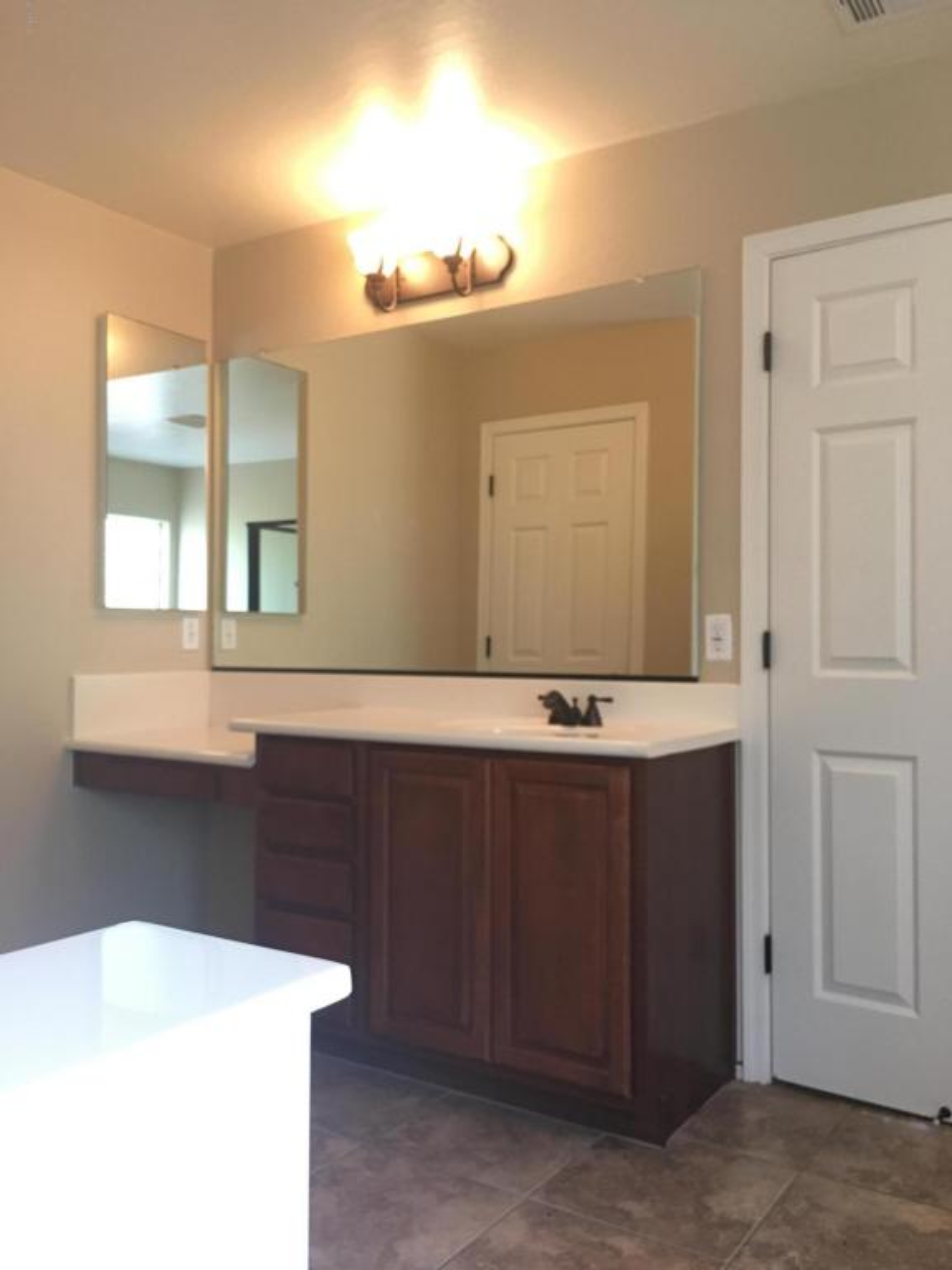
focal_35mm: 29
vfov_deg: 61.7
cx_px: 476
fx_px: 1063
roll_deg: -0.2
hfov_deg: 48.2
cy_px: 635
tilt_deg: +0.1
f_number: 2.2
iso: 100
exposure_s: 1/30
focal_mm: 4.15
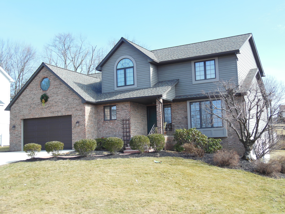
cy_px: 107
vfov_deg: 33.6
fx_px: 354
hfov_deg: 43.9
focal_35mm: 43
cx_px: 142
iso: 125
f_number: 3.8
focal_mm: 7.7
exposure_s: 1/400
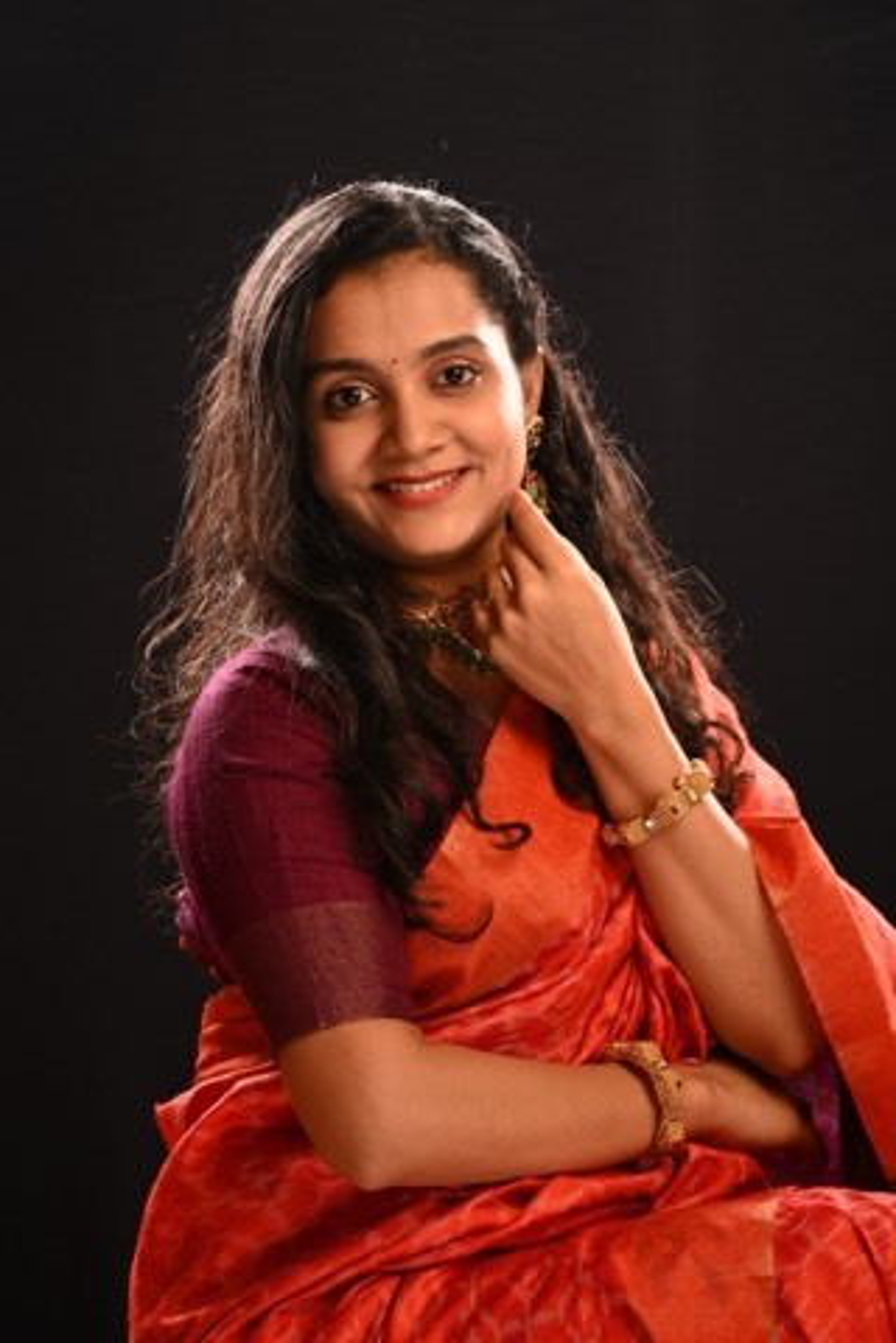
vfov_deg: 18.6
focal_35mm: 110
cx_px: 448
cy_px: 672
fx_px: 4106
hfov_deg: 12.5
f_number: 13
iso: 100
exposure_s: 1/200
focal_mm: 110
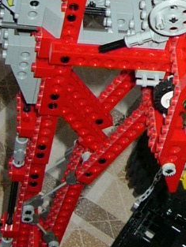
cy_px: -16
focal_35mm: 143
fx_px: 1024
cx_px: 313
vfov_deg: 13.6
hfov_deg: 9.9
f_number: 2.8
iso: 100
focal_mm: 5.8
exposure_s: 1/60
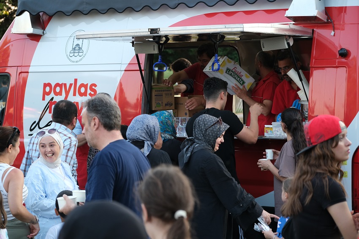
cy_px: 120
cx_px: 180
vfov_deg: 13.0
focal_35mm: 105
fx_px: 1047
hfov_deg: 19.5
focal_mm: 70
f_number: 4
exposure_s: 1/210
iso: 800
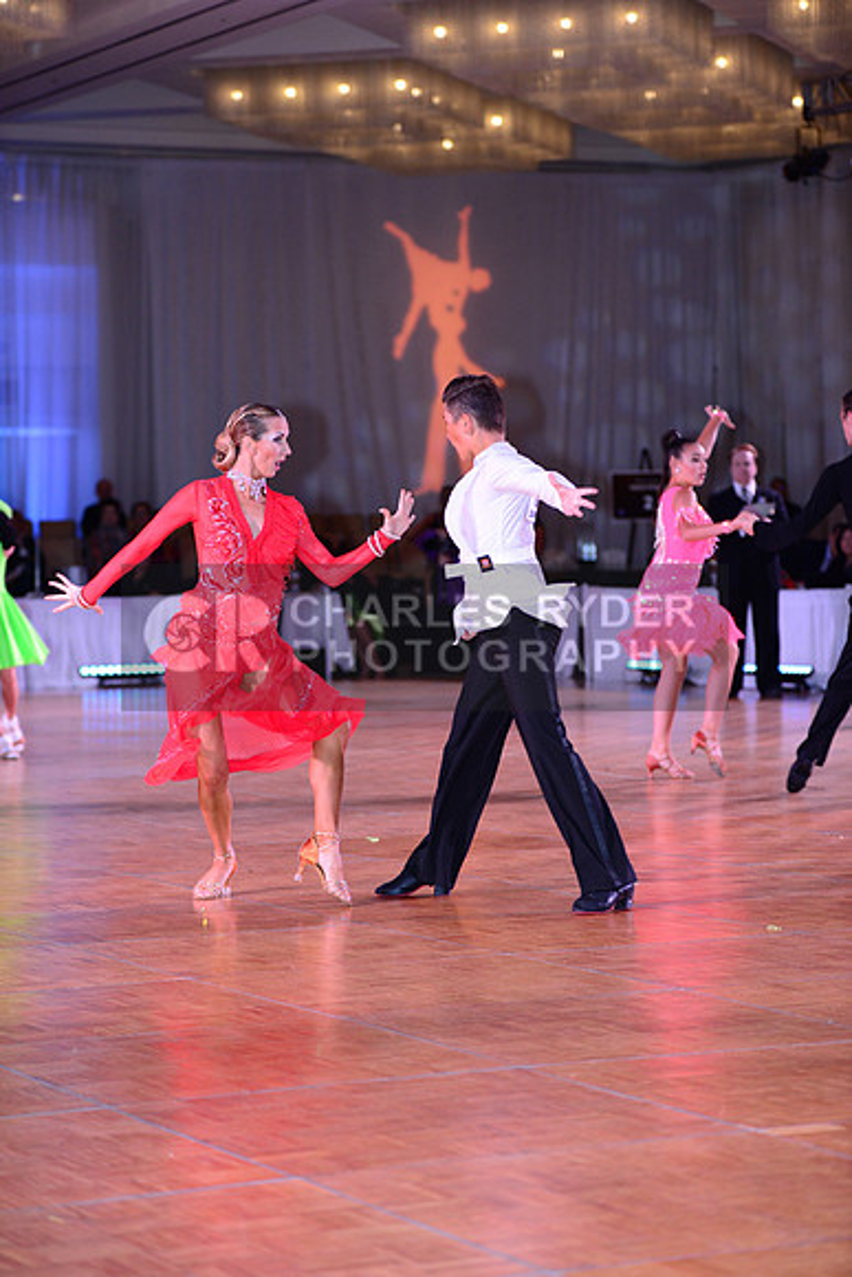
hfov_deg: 13.7
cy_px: 638
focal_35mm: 100
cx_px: 426
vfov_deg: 20.4
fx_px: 3548
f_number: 3.2
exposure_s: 1/250
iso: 1250
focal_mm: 100
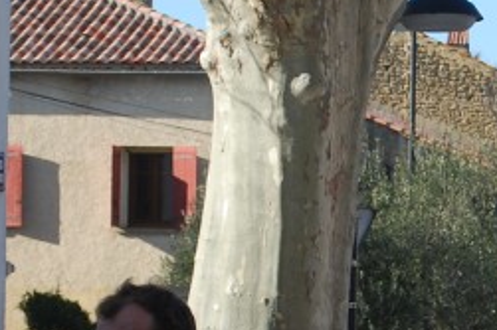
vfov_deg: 4.8
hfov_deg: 7.1
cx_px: 711
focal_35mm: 288
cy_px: 341
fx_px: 3973
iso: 100
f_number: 7.1
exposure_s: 1/200
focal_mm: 48
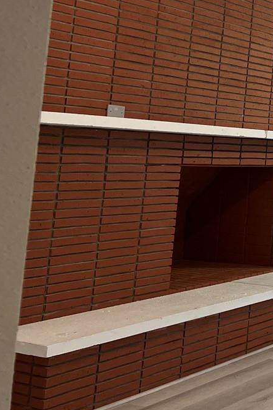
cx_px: 455
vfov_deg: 30.1
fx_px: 739
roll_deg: -2.9
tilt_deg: +5.0
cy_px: 74
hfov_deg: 17.8
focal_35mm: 65
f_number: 1.5
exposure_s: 1/120
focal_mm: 5.7
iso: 125
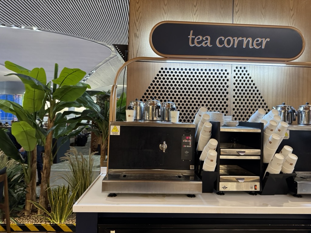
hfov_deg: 71.6
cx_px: 156
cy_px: 116
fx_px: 216
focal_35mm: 24
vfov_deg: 56.8
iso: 320
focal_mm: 6.76
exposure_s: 1/60
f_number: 1.78
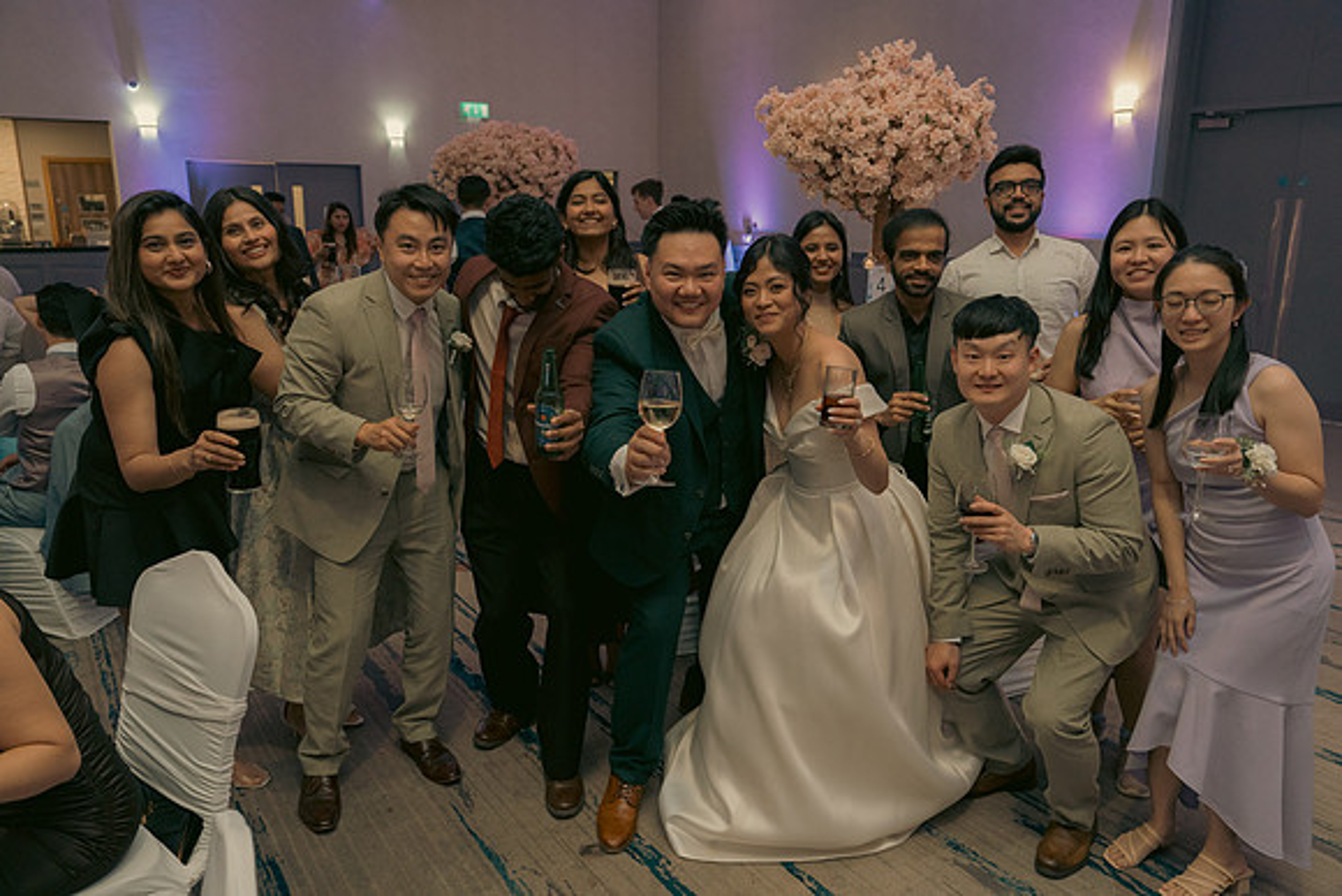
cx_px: 671
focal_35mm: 26
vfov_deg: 49.6
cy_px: 448
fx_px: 969
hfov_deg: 69.4
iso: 2500
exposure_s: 1/160
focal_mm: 26
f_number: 3.5
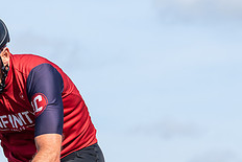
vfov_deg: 5.3
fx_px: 1729
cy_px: 135
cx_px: 1
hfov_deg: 8.0
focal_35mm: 257
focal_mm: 95
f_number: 4
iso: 100
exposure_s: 1/1000
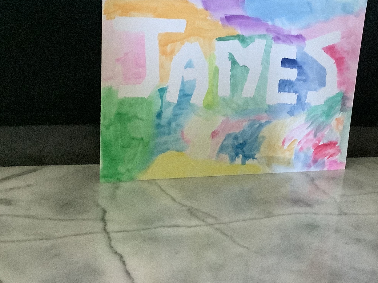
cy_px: 105
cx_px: 254
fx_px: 557
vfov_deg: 28.4
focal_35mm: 51
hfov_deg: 37.1
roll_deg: -4.9
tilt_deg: -17.8
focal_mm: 3.3
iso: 640
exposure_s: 1/24
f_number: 2.4
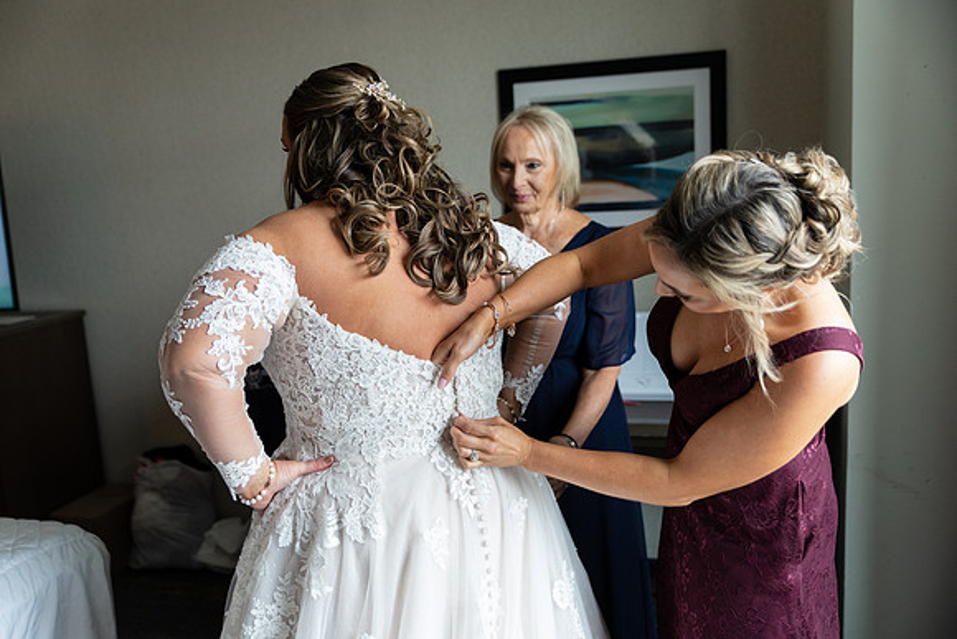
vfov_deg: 37.9
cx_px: 478
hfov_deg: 54.4
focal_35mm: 35
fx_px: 931
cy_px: 320
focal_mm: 35
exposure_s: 1/500
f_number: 2.8
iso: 2000
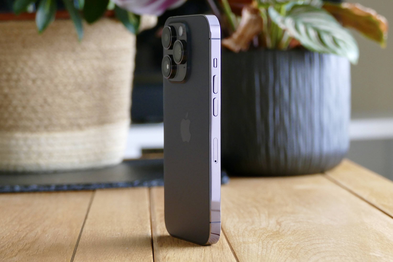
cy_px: 131
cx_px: 196
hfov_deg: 19.1
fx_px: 1168
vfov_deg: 12.8
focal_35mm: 107
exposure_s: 1/80
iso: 1000
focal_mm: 39.2
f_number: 3.9
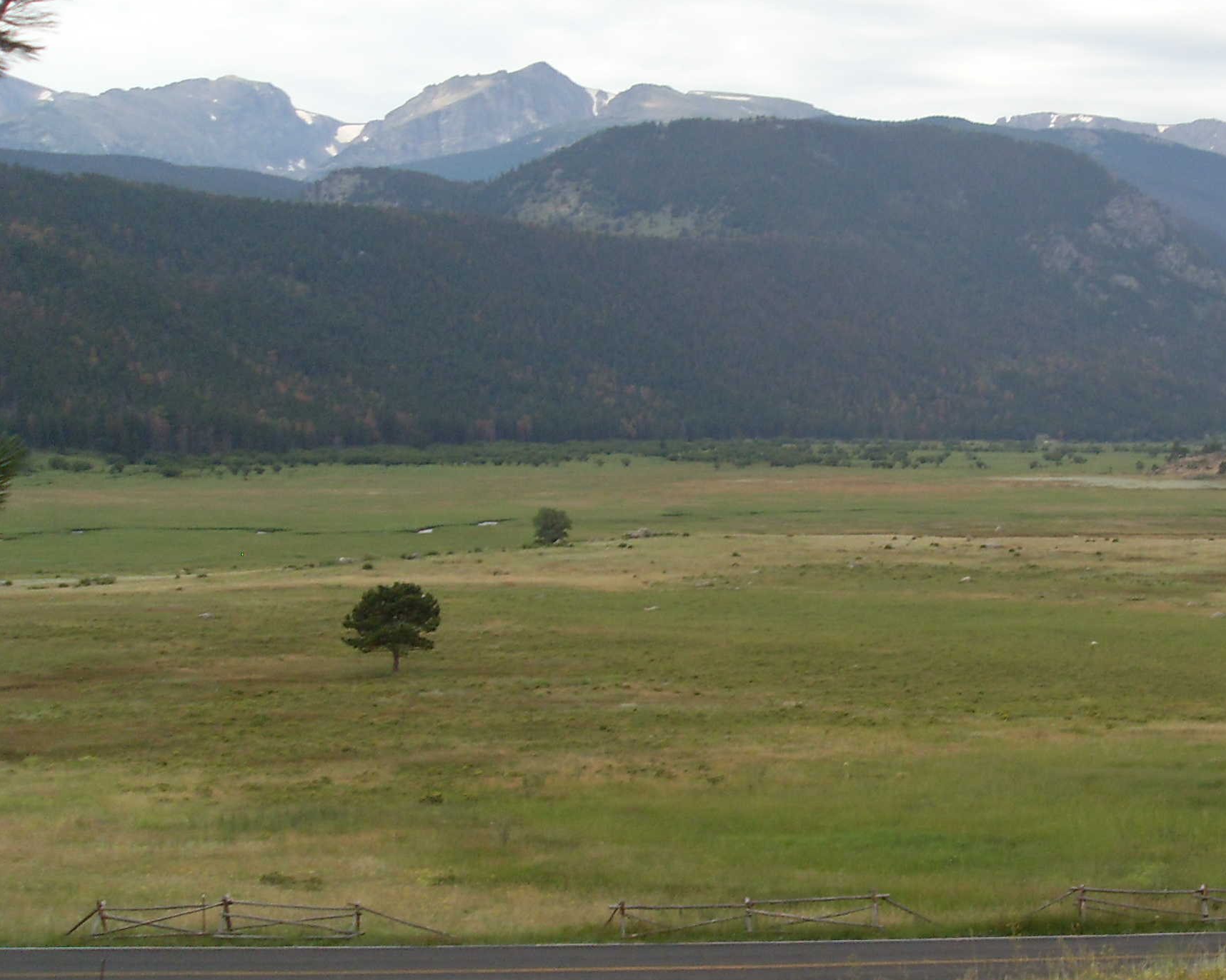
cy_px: 550
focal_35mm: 65
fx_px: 2358
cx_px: 1164
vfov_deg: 23.5
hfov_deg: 27.8
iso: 80
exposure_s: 1/125
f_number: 7
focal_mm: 6.3
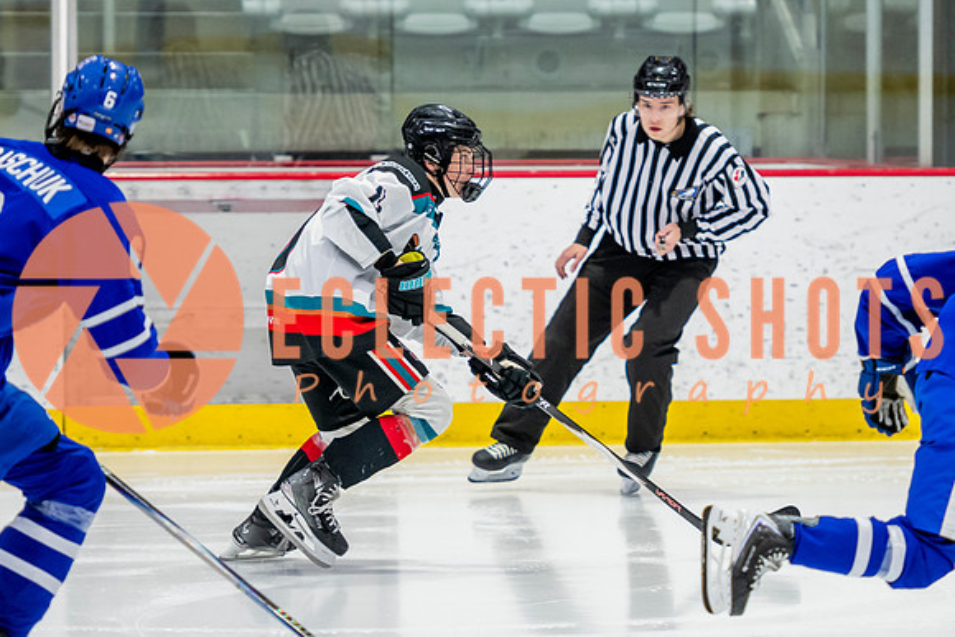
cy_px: 356
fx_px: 7767
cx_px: 545
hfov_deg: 7.0
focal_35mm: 293
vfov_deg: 4.7
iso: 1600
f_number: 3.2
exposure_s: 1/800
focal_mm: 145
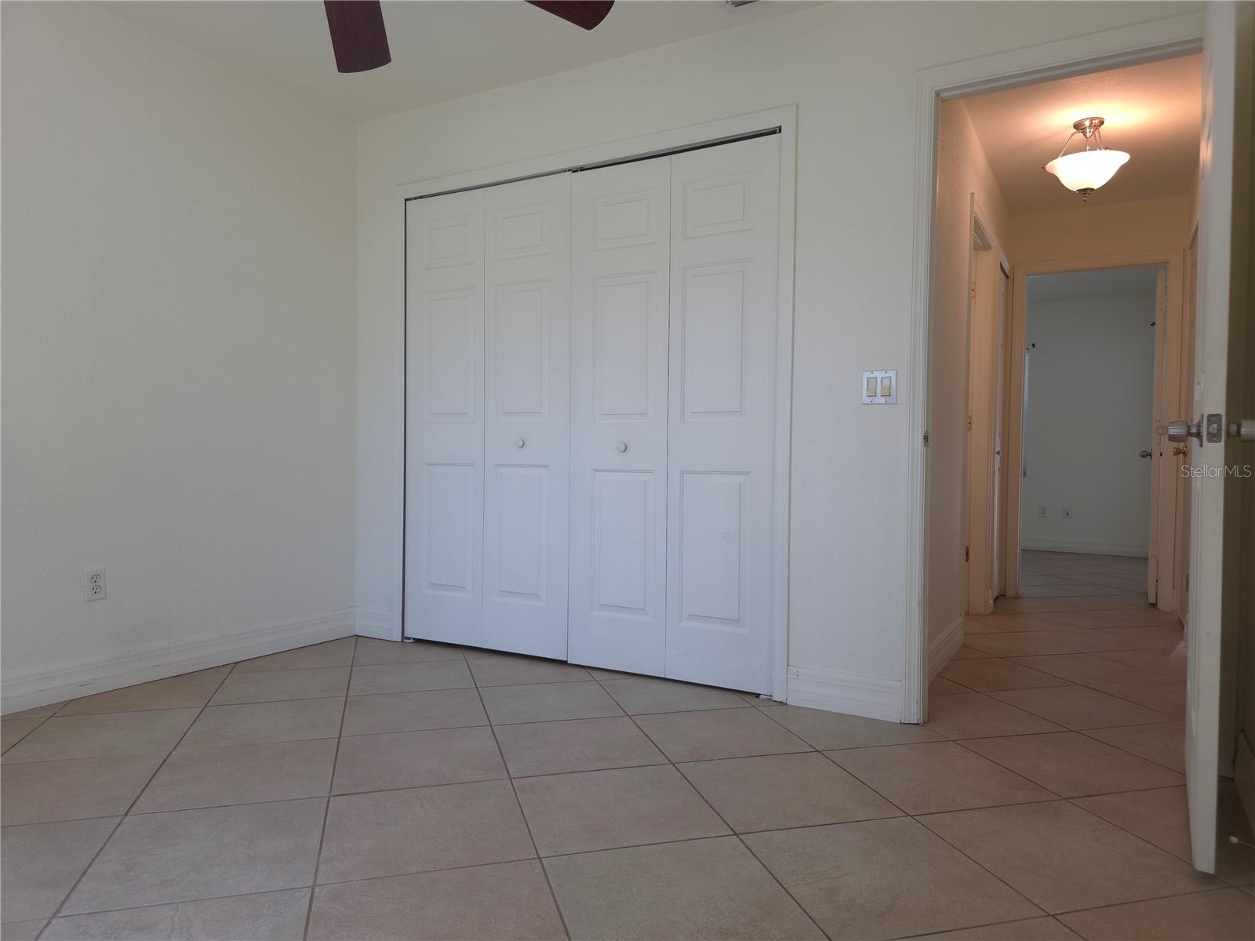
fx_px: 834
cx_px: 628
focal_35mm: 23
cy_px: 470
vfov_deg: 58.9
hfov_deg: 73.9
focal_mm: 6.3
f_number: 1.7
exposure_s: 1/60
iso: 40
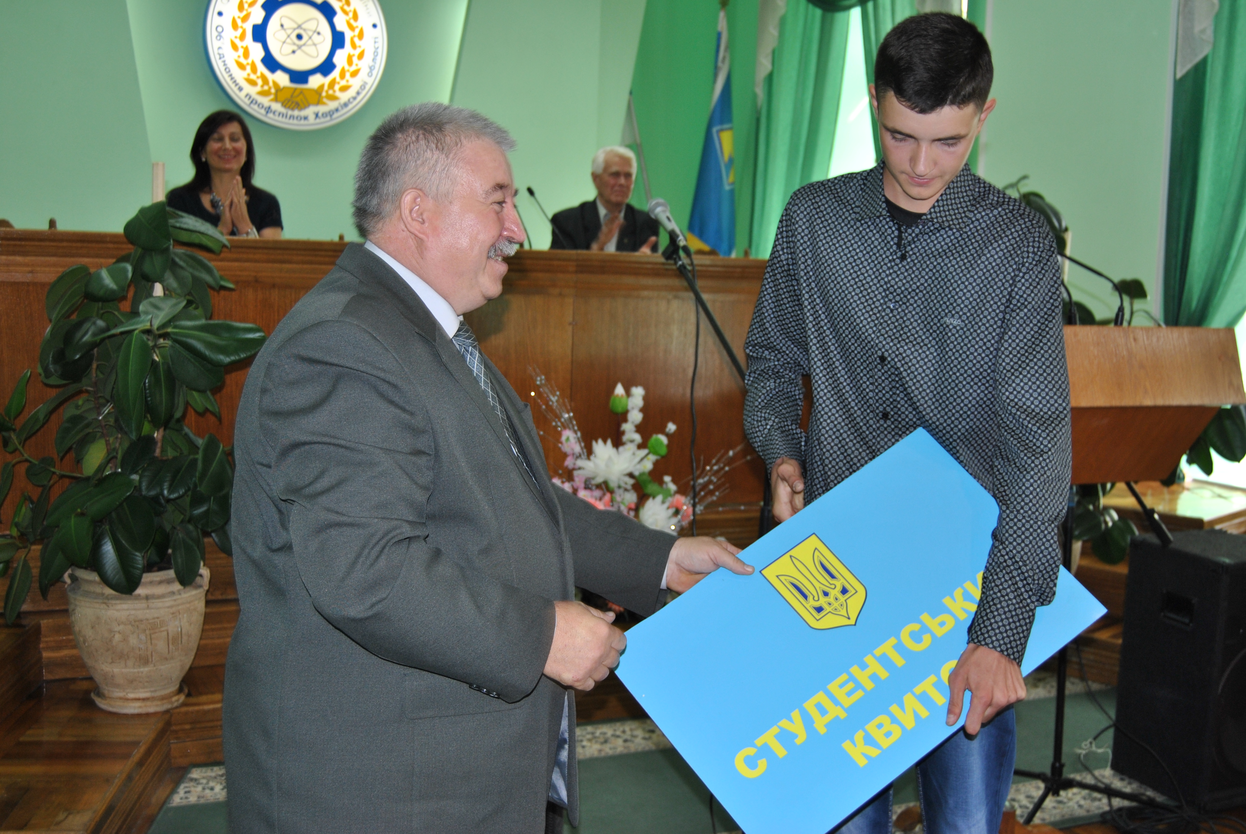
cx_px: 623
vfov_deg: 29.9
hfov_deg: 43.6
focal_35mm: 45
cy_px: 417
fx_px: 1559
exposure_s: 1/60
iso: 200
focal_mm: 30
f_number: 4.2
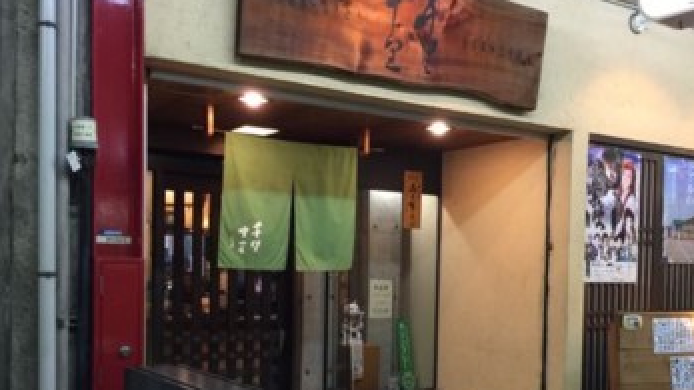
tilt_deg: -0.3
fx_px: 754
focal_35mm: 41
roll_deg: -2.0
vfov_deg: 28.5
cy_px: 294
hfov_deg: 49.1
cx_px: 416
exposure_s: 1/15
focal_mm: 4.15
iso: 50
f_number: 2.2
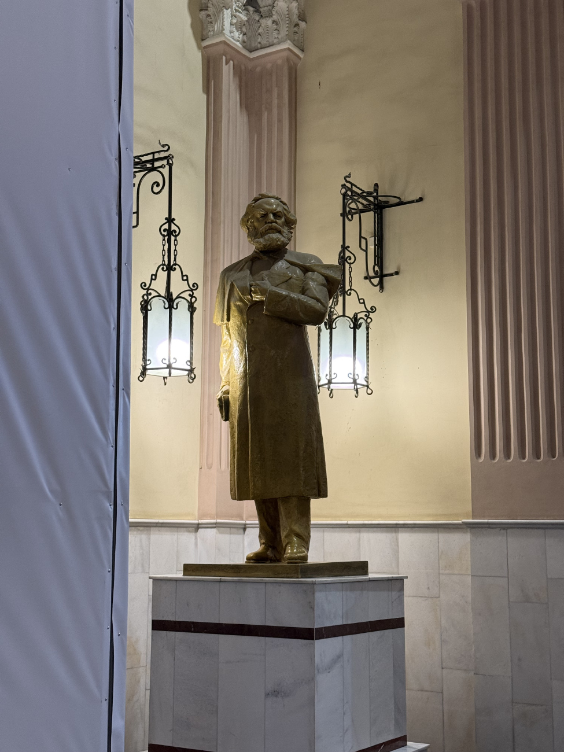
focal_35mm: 48
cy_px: 376
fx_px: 1043
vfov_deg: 39.7
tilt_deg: +9.5
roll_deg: -0.7
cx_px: 282
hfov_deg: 30.3
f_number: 1.78
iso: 200
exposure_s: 1/60
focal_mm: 6.76
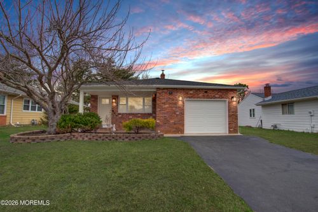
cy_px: 106
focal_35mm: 16
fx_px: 141
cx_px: 159
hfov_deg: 96.8
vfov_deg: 73.7
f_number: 8
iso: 200
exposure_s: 1/200
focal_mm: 16
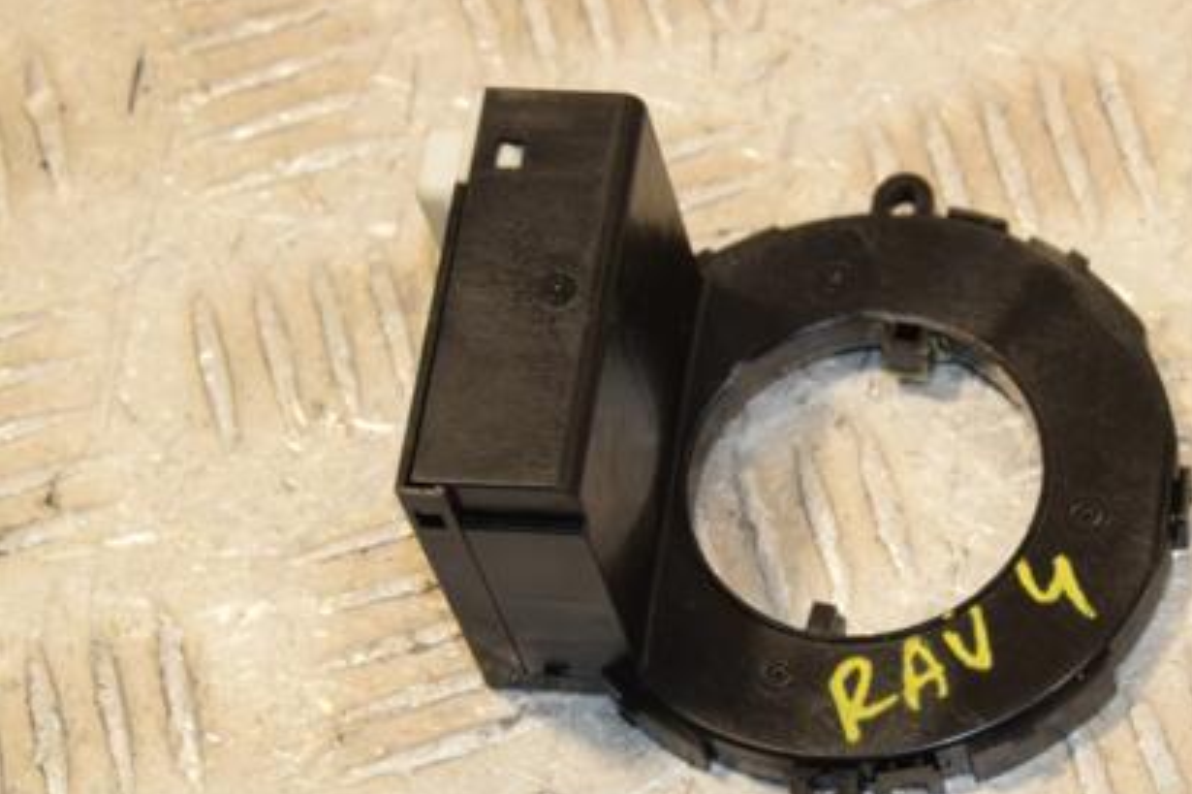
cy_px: 474
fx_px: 4799
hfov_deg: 14.1
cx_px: 869
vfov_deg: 9.5
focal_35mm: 145
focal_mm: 66
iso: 800
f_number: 10
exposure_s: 1/200
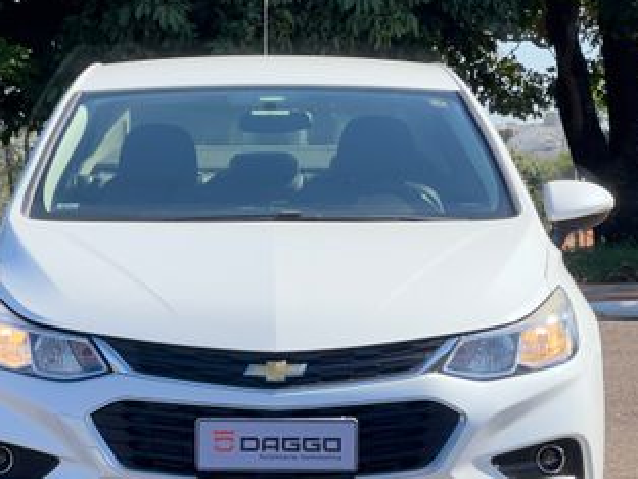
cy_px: 219
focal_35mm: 116
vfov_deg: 12.8
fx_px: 2138
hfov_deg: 17.0
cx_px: 282
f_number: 2.8
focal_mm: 9
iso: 25
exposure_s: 1/254
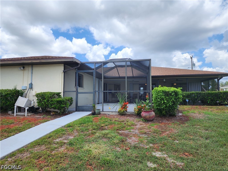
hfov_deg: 73.9
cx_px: 114
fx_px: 151
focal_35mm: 23
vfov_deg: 58.9
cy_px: 86
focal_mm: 6.4
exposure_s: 1/955
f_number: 1.8
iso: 12
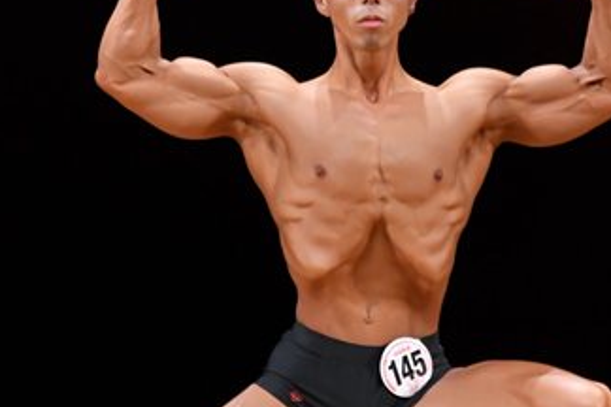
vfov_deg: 1.9
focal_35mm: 718
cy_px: 247
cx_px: 267
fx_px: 12185
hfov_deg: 2.9
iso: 3200
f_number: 5.6
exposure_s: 1/400
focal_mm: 200
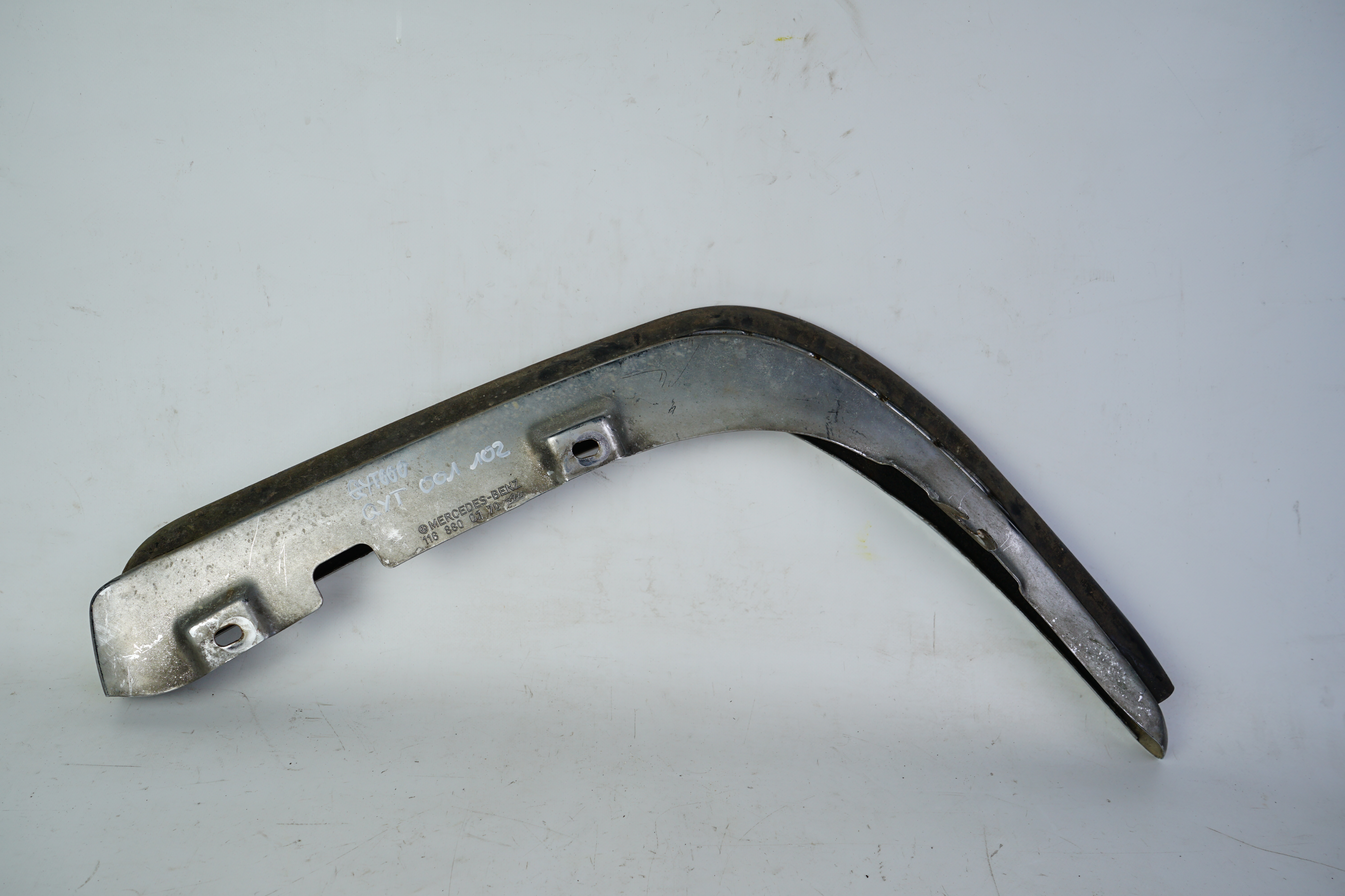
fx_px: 1046
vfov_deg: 46.4
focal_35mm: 28
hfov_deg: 65.5
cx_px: 672
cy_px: 448
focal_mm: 28
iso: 200
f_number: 8
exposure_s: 1/160
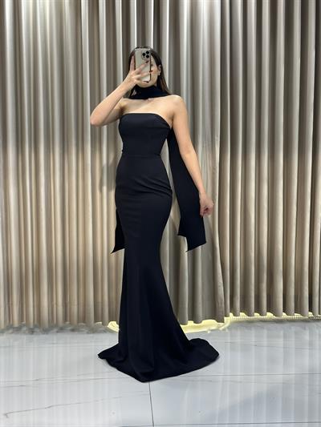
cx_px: 160
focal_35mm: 48
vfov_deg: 39.6
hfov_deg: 30.3
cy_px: 214
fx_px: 593
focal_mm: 6.86
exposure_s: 1/100
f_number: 1.78
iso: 80
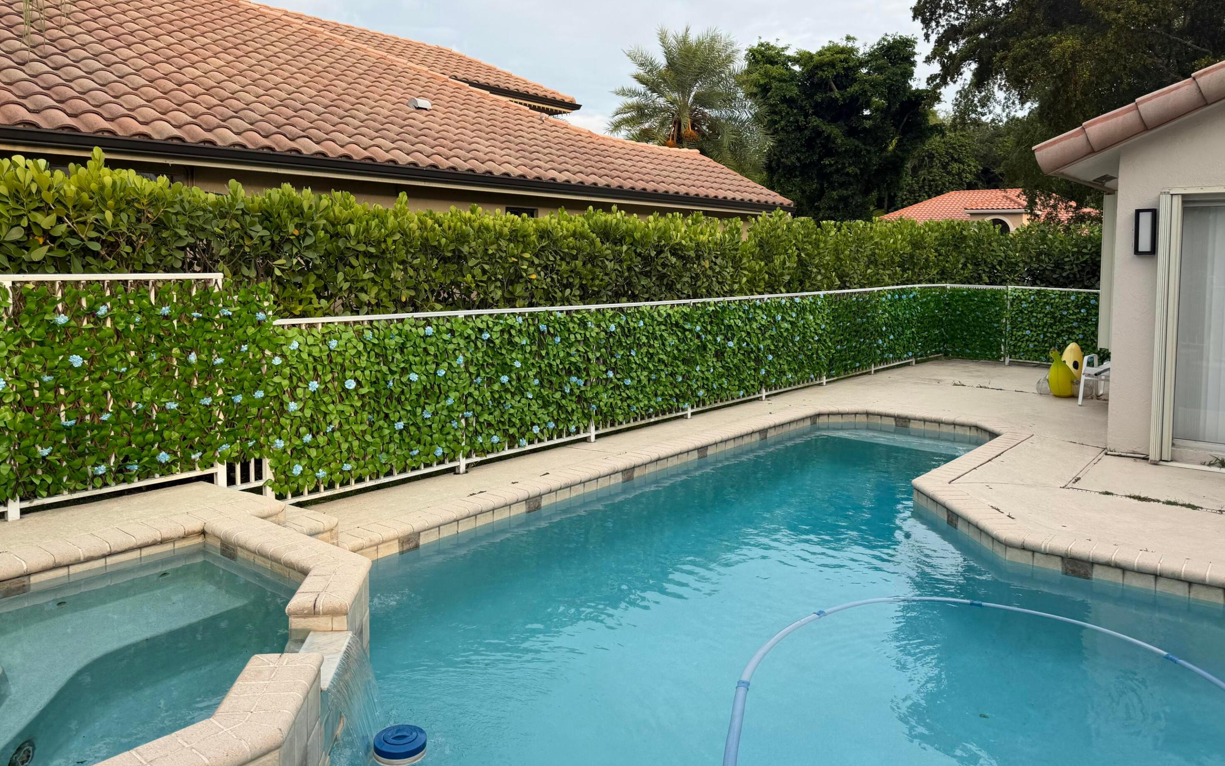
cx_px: 612
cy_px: 313
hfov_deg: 70.4
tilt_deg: -3.7
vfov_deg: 47.4
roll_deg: -1.0
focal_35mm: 26
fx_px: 868
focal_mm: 6.76
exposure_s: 1/580
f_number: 1.78
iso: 80
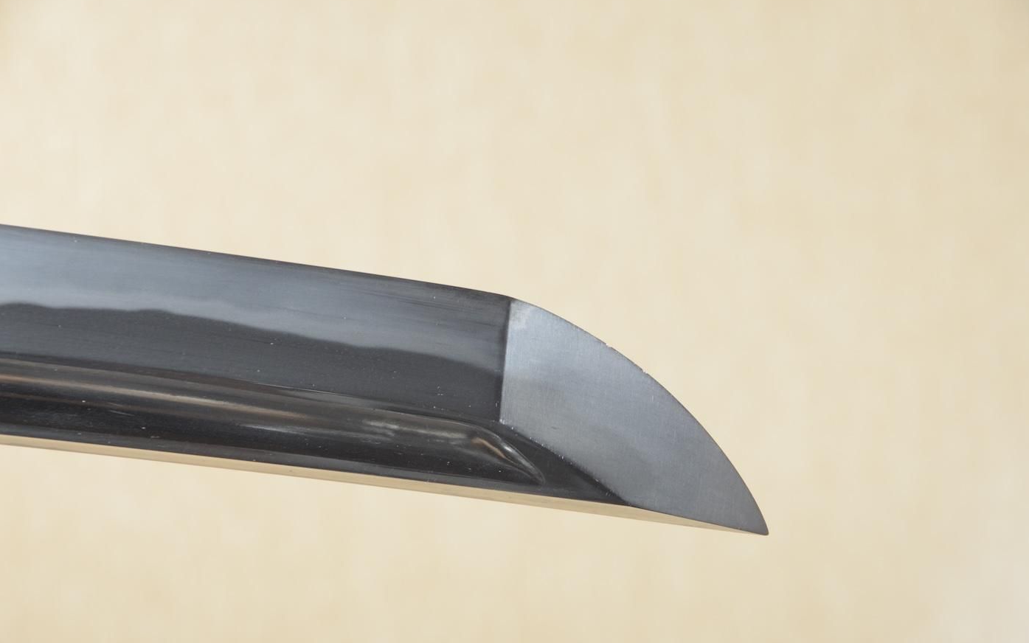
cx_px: 515
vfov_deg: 7.1
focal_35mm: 184
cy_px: 332
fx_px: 5160
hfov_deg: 11.4
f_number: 11
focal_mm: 120
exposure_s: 1/1.6
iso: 400
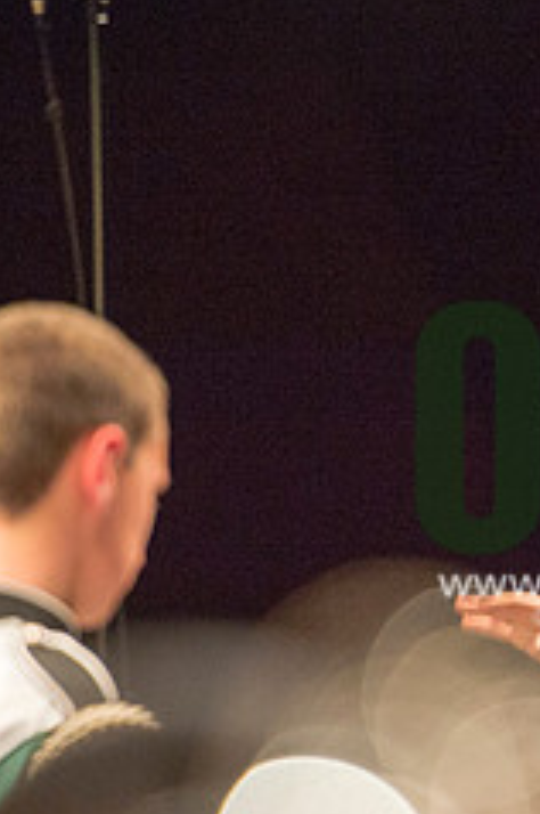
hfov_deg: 2.8
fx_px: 11011
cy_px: 462
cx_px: 673
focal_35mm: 488
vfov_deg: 4.2
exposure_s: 1/250
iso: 2500
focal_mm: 200
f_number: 2.8
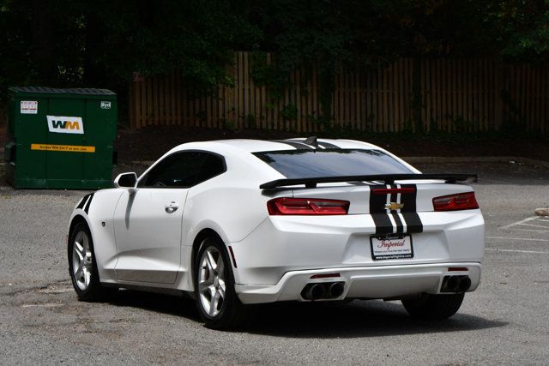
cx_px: 274
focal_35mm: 112
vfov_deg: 12.2
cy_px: 183
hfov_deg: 18.3
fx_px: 1708
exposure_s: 1/320
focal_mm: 75
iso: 100
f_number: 9
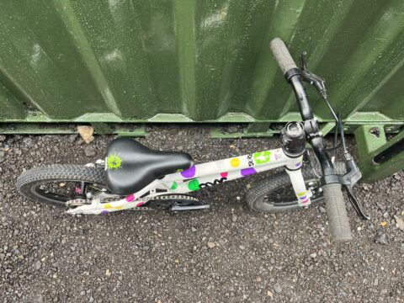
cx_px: 202
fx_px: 303
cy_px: 152
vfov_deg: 53.1
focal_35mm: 26
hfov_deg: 67.3
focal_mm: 5.1
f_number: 1.6
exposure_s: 1/110
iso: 125
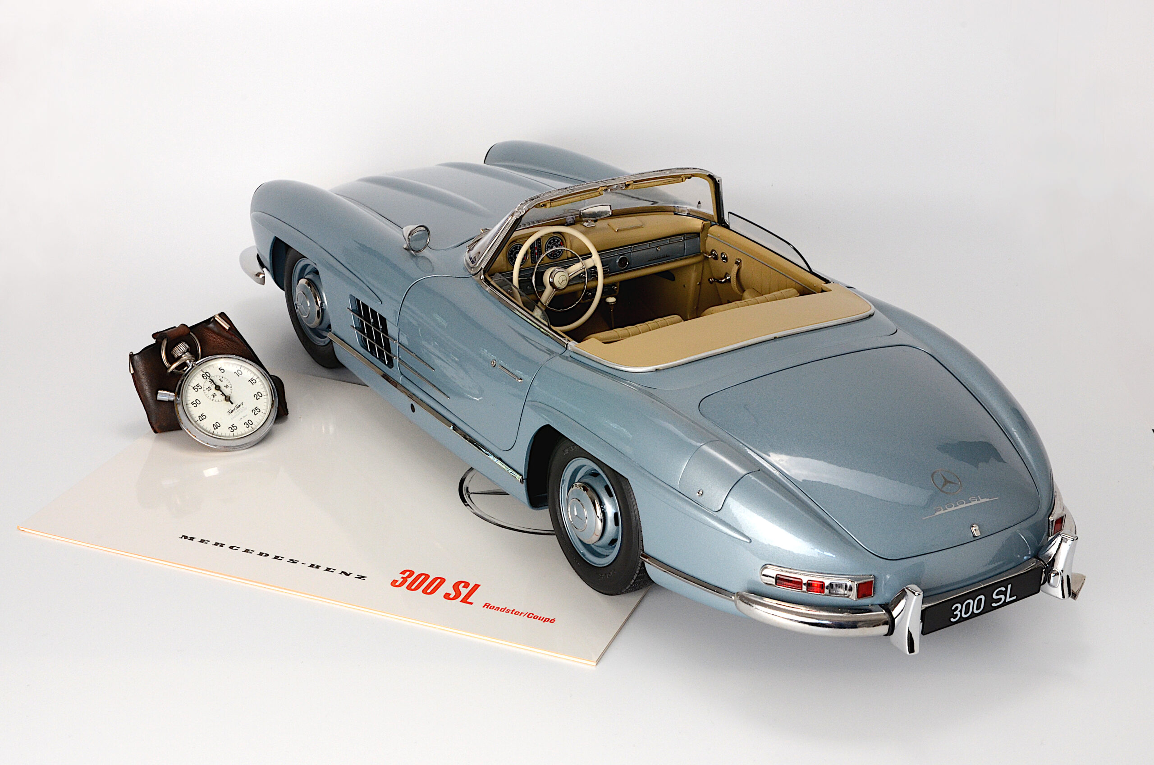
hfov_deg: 33.5
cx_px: 577
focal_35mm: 60
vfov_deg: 22.5
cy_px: 382
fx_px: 1919
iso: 800
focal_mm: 40
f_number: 18
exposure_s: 1/25
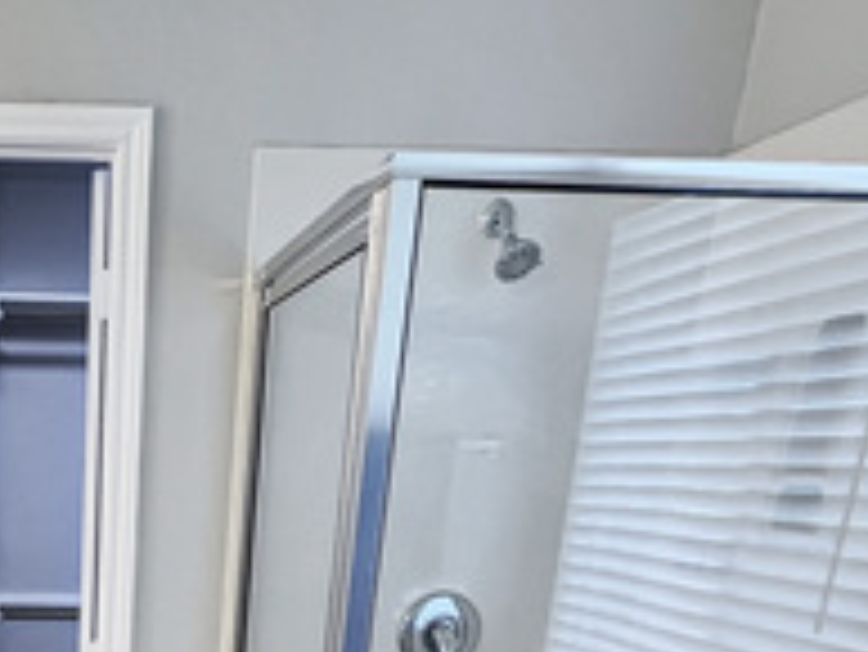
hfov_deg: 39.9
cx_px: 54
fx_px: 1079
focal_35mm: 43
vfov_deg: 26.4
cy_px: 926
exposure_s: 1/120
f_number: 1.8
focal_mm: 1.57
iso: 125
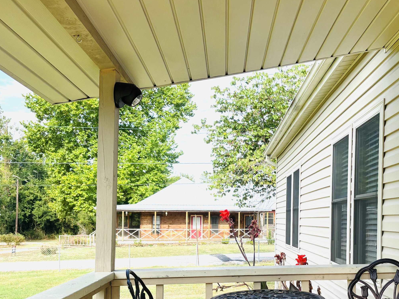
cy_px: 221
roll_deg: -0.5
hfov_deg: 46.4
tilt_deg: -0.2
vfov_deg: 35.2
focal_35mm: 40
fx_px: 461
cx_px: 251
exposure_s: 1/1103
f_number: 1.6
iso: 50
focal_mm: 5.96
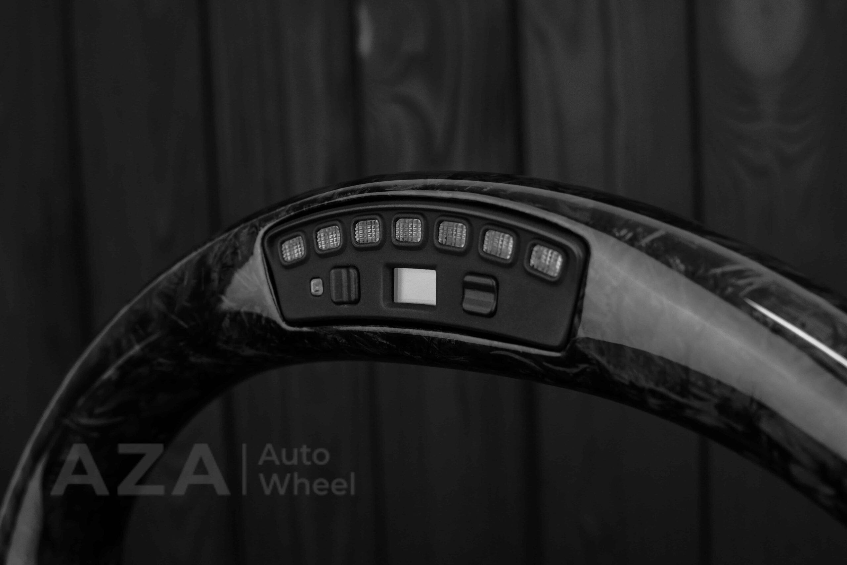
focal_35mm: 52
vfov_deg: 25.8
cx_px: 424
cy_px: 282
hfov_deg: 37.8
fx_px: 1235
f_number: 6.3
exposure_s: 1/125
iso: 500
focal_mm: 35
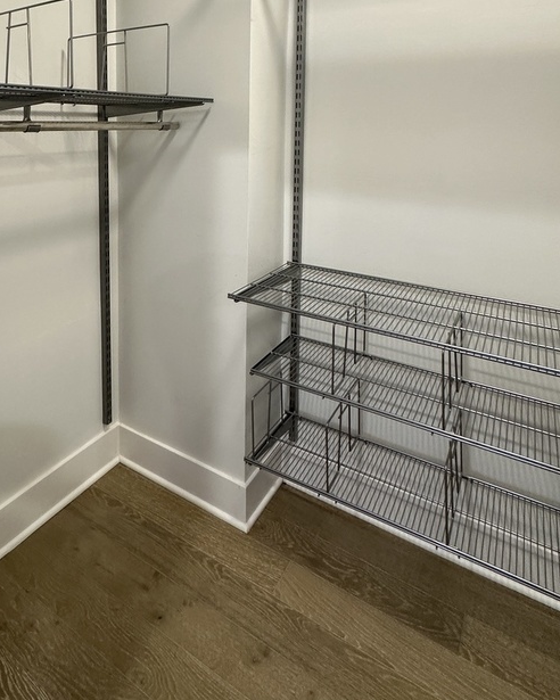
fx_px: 497
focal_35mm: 24
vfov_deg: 65.2
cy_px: 159
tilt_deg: -1.8
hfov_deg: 57.9
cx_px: 203
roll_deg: -2.0
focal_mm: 2.22
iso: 200
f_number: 2.2
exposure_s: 1/60
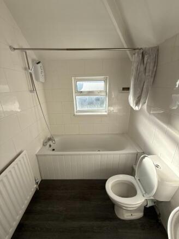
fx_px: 96
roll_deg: +0.4
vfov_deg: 102.0
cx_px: 90
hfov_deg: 85.7
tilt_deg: -17.6
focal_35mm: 14
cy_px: 120
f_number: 2.2
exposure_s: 1/383
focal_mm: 2.22
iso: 64
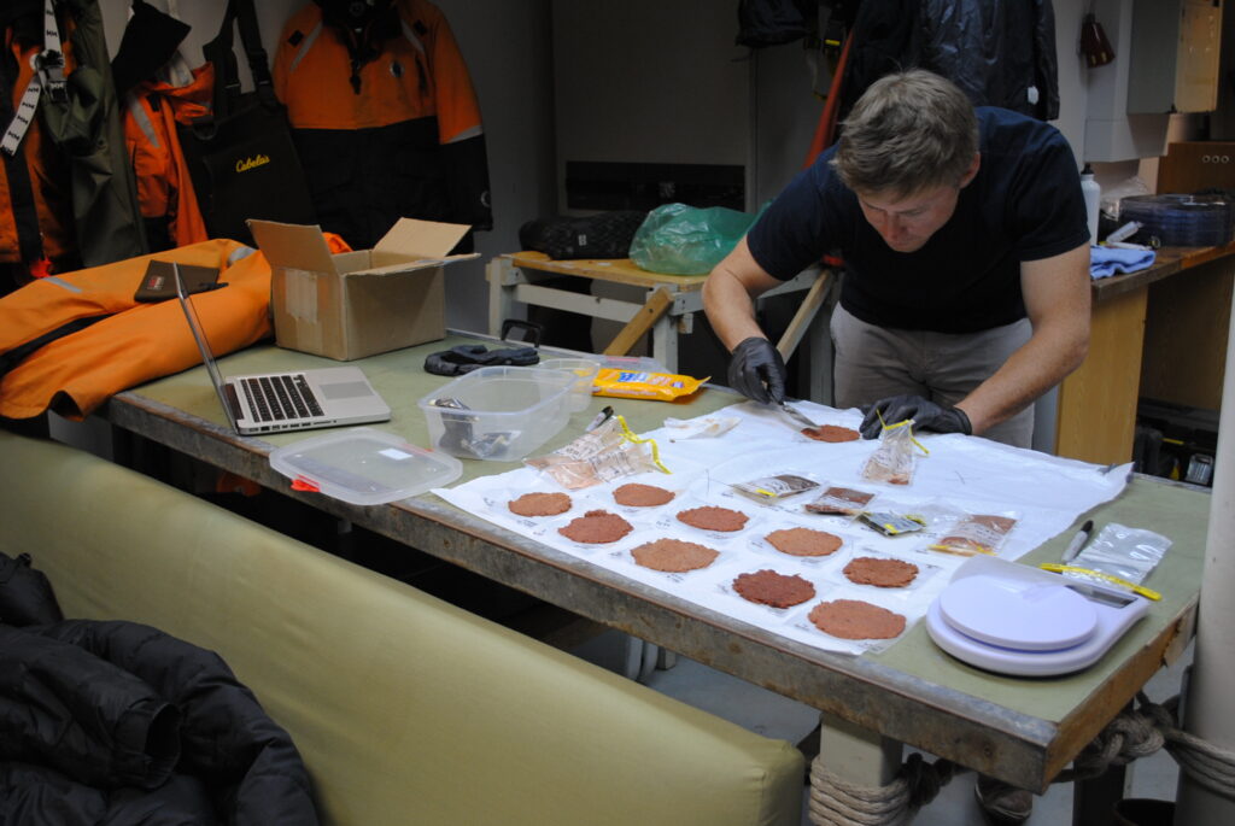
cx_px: 618
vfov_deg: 37.0
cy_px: 413
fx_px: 1236
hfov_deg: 53.1
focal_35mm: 36
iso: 220
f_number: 4
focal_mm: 24
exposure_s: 1/30
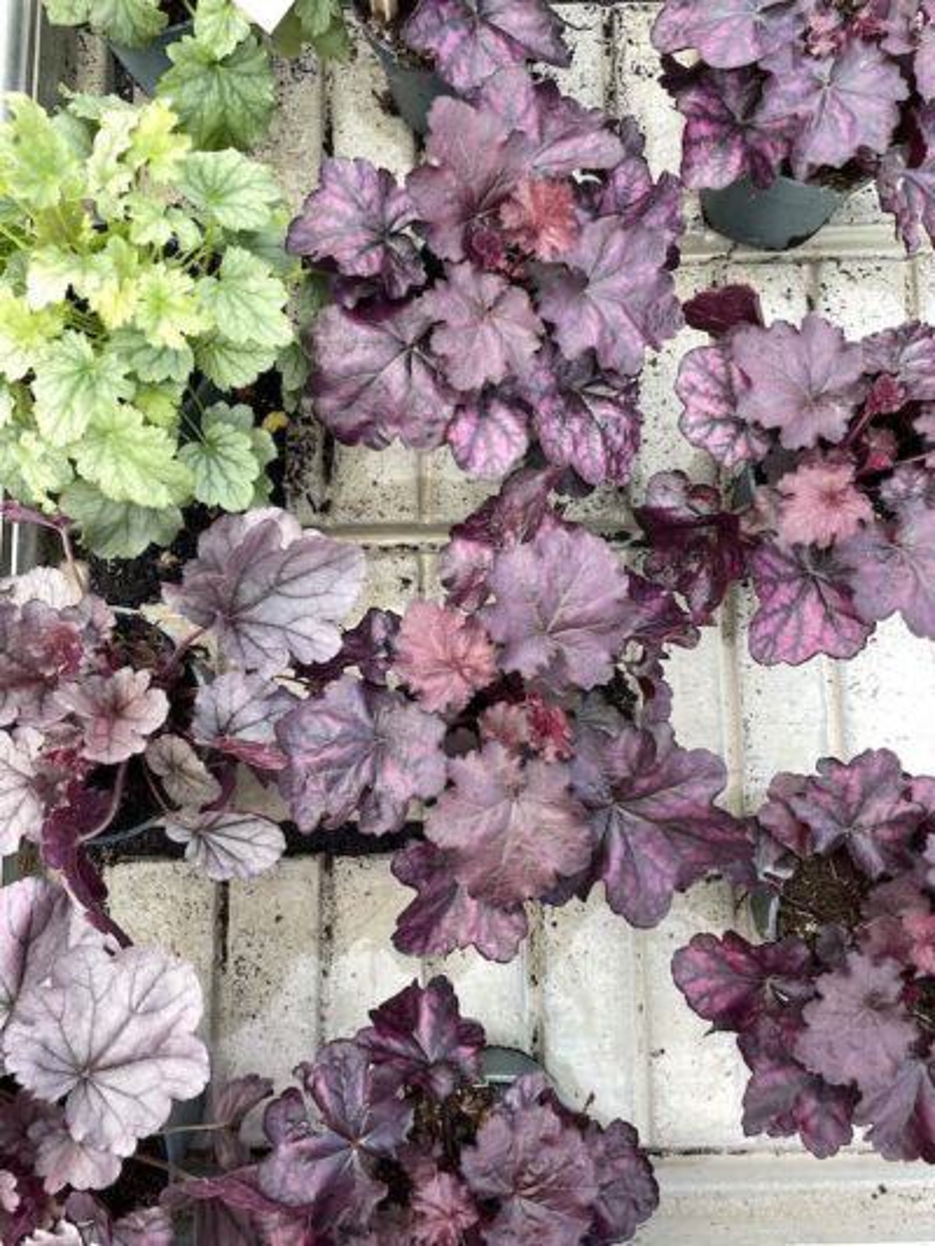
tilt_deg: -82.8
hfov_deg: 53.1
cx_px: 468
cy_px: 623
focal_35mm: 26
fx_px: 936
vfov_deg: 67.3
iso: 80
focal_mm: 4.2
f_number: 1.6
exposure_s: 1/121
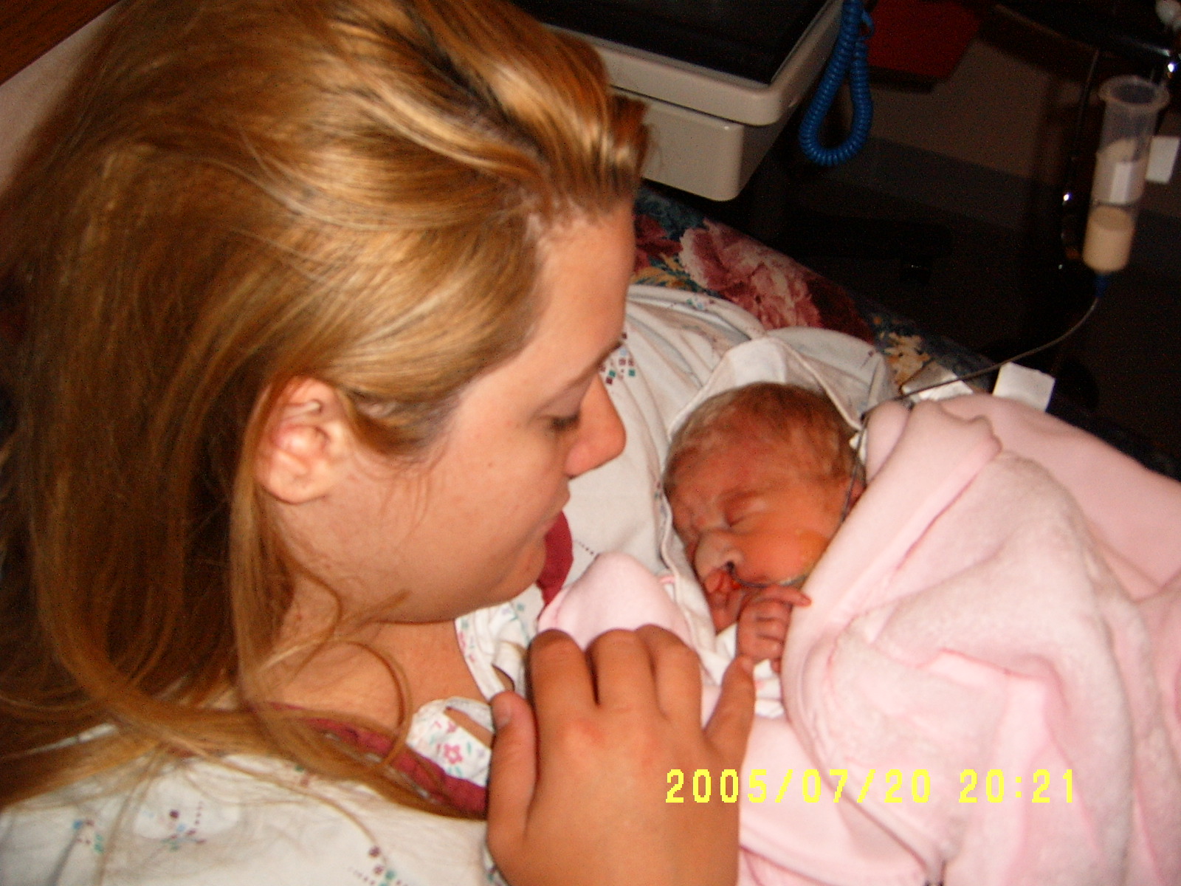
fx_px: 1262
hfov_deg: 50.1
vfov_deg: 38.7
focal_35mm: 37
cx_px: 590
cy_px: 443
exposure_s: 1/30
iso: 141
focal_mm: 6.2
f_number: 2.9
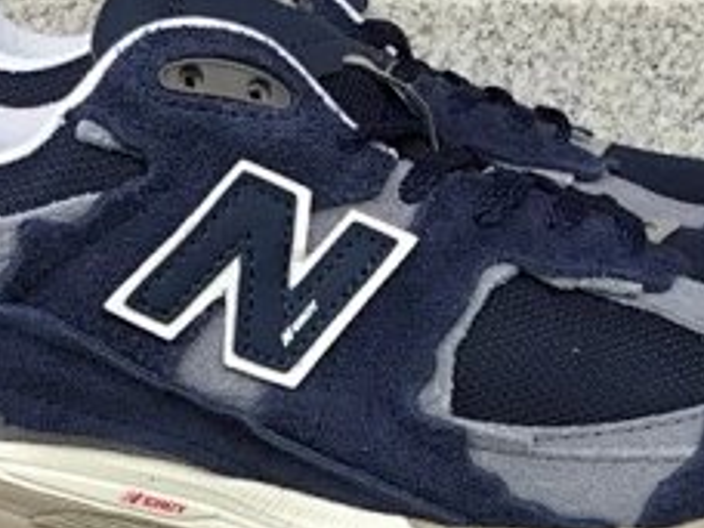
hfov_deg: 22.5
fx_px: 1769
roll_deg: -0.5
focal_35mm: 87
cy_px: 516
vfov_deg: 16.6
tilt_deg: -20.1
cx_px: 383
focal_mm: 3.3
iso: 40
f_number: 2.4
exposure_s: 1/100
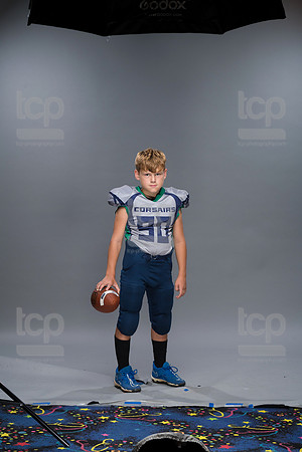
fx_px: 1007
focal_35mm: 80
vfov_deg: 25.4
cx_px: 151
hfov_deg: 17.1
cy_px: 226
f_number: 6.3
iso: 320
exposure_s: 1/250
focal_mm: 80
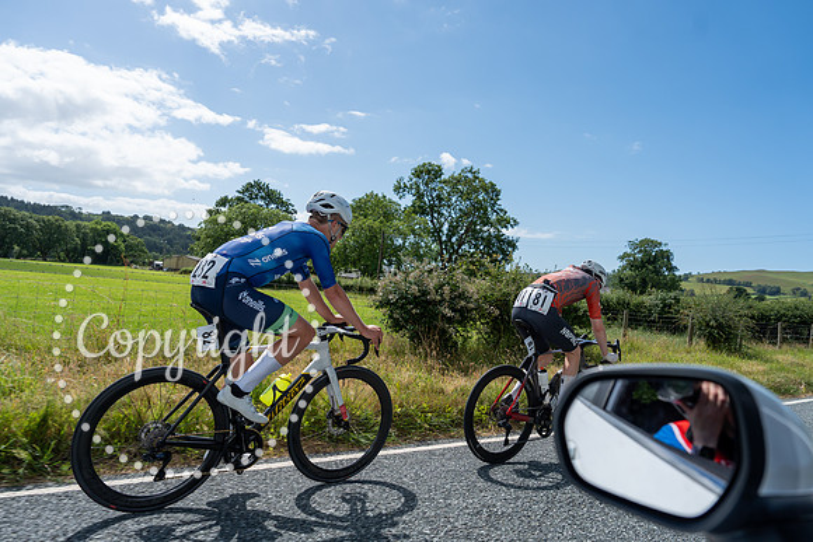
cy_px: 271
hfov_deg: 73.7
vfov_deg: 53.2
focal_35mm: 24
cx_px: 406
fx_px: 542
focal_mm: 24
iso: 100
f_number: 4
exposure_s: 1/1250
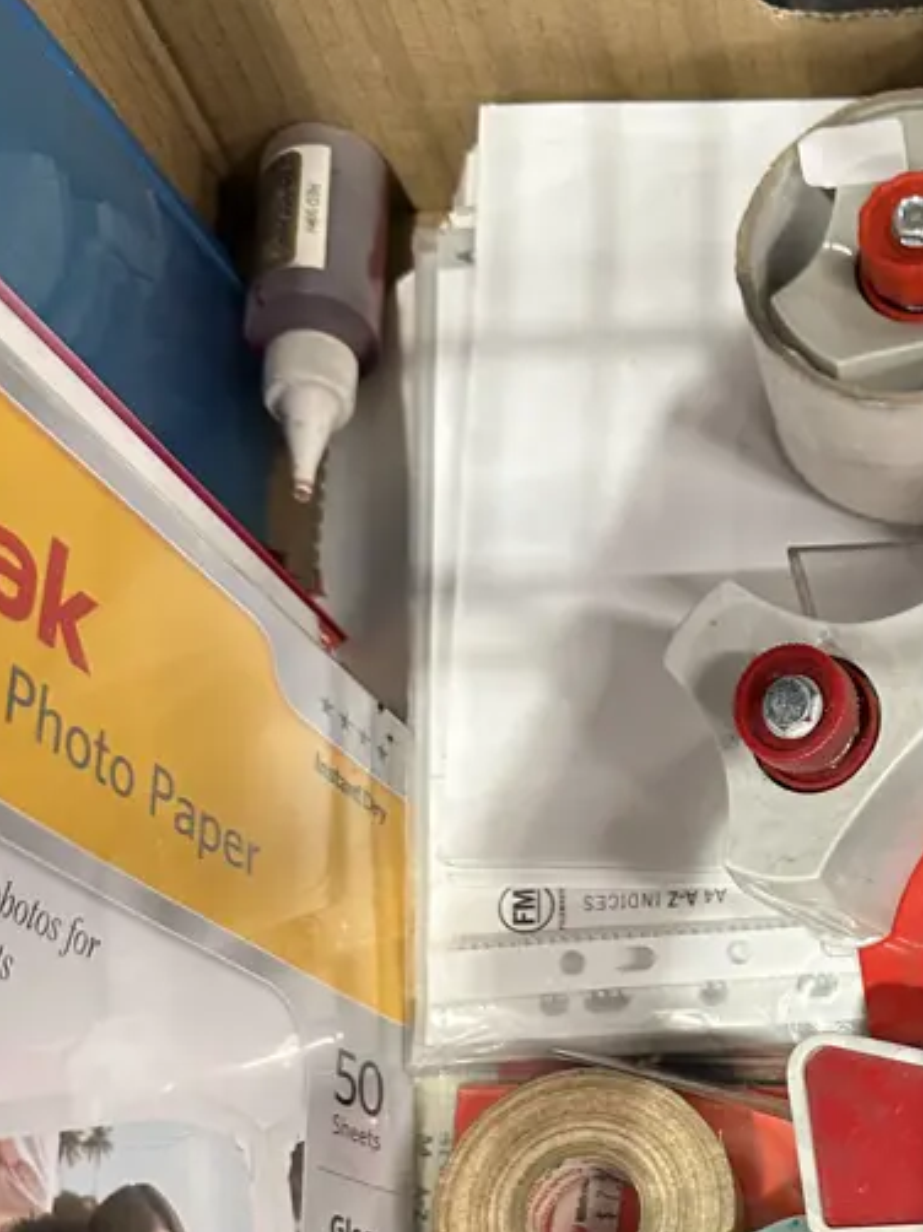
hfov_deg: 28.3
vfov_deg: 36.9
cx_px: 871
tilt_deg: -73.6
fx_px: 1744
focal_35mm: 49
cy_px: 1070
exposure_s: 1/50
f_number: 1.78
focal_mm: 6.86
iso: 250
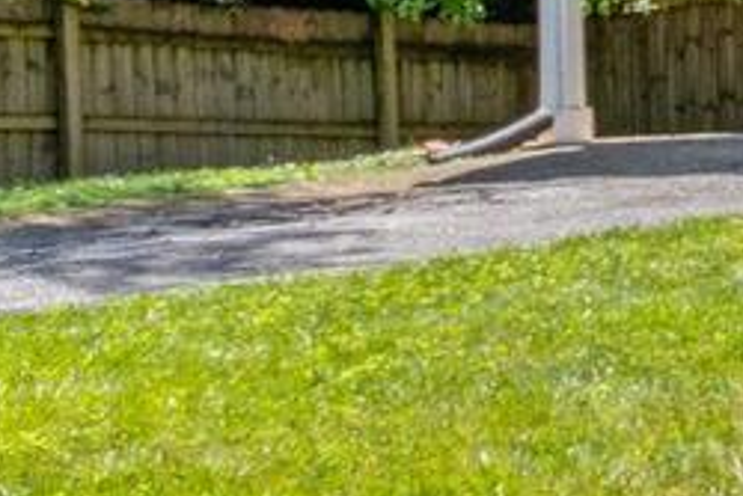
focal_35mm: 98
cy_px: -333
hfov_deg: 12.6
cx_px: 2030
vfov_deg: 12.9
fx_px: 2024
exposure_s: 1/125
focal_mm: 11.5
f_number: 10
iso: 200
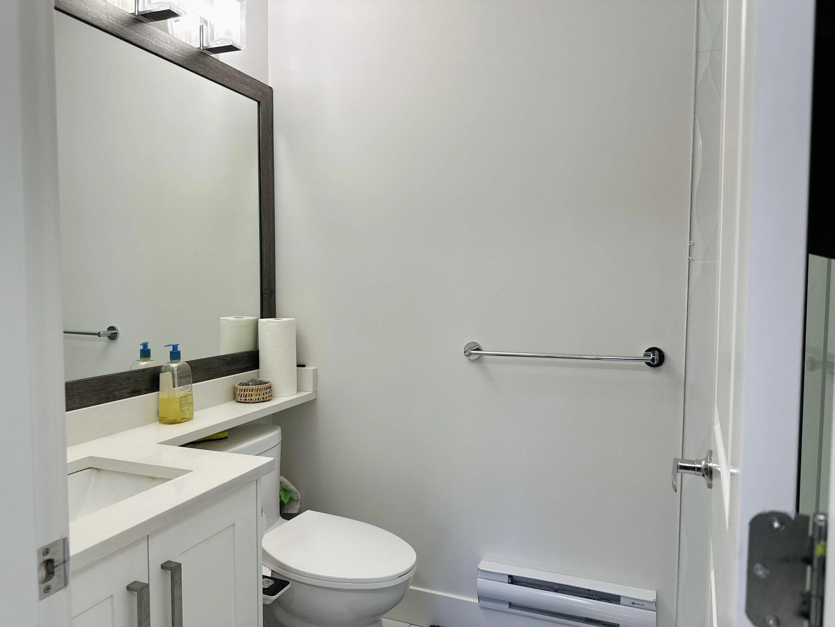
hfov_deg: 71.6
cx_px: 418
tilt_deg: -2.7
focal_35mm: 24
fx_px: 579
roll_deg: +0.0
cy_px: 314
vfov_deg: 56.8
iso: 80
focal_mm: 6.86
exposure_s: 1/120
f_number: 1.78
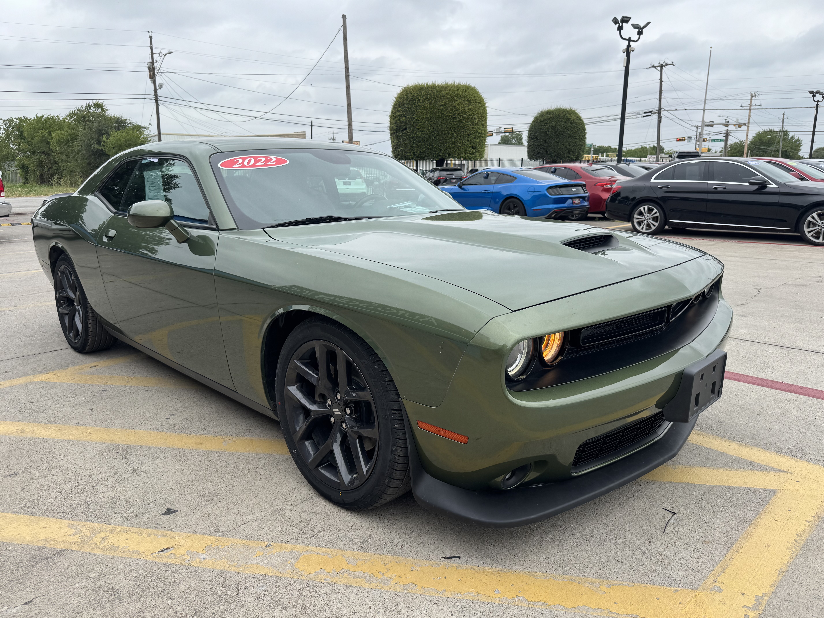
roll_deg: +0.4
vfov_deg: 56.8
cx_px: 412
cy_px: 309
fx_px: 571
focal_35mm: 24
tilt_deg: -13.9
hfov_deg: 71.6
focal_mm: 6.76
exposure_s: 1/1767
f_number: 1.78
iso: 80
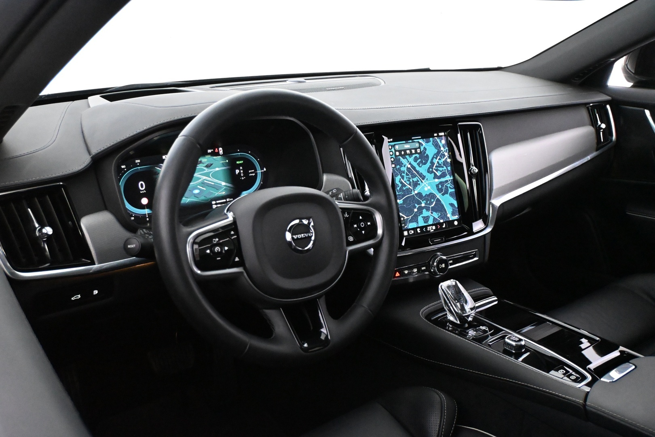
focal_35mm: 33
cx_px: 328
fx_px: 600
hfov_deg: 57.2
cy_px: 218
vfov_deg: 40.0
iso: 9000
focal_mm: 22
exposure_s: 1/60
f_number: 4
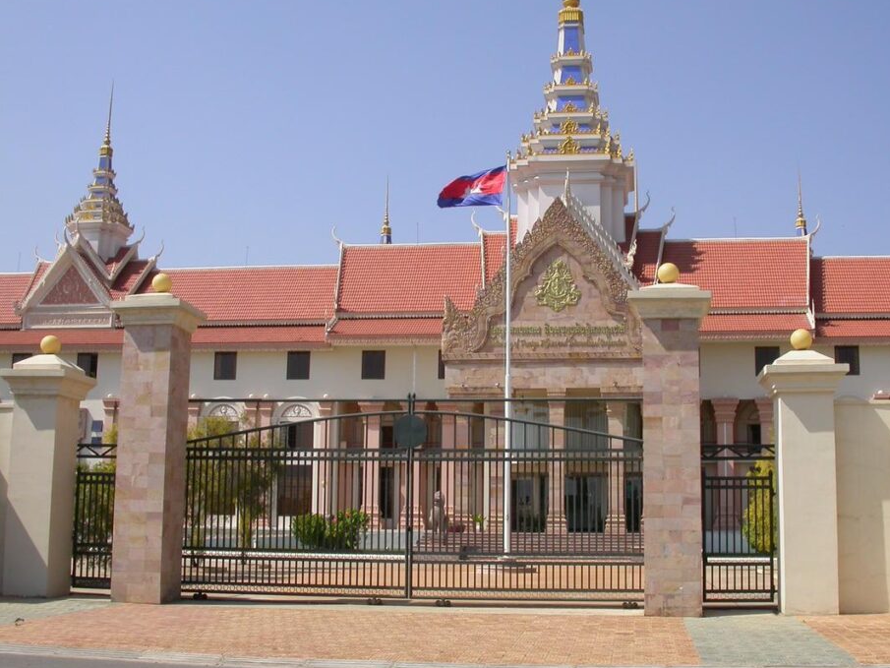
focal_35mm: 43
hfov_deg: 43.8
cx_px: 503
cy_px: 348
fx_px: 1106
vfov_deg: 33.6
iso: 100
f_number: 7.5
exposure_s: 1/458
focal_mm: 7.85
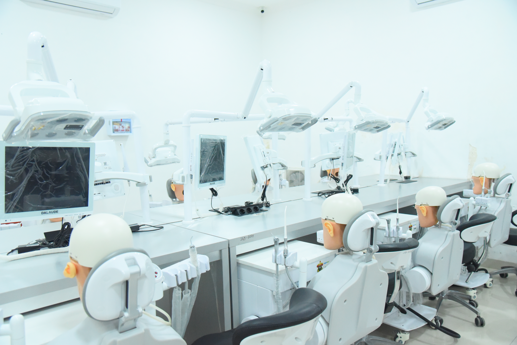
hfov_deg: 61.9
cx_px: 258
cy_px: 172
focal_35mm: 30
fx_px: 431
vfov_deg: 43.6
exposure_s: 1/400
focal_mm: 30
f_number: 4.5
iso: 8000
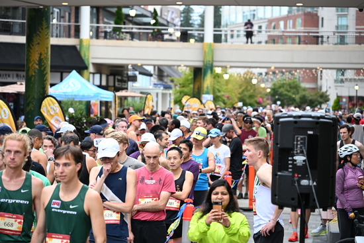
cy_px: 122
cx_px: 182
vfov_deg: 12.5
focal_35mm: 110
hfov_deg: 18.6
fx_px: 1112
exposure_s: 1/320
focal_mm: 110
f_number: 4
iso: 1600
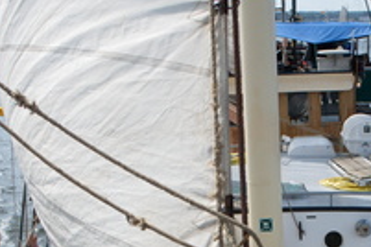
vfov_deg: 15.2
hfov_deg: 23.0
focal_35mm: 87
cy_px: 287
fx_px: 897
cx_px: 299
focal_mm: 35
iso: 64
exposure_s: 1/500
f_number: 5
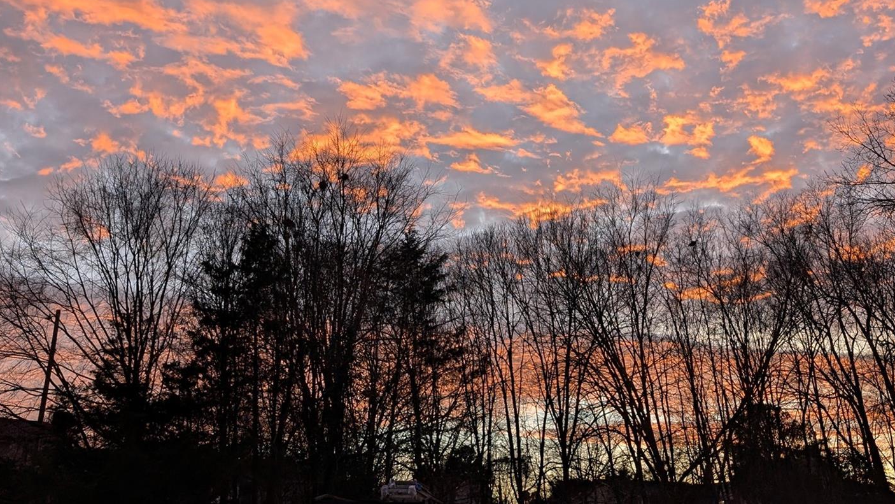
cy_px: 128
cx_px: 493
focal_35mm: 38
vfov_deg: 30.7
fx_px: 902
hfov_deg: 52.7
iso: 120
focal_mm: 6.9
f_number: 1.68
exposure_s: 1/499
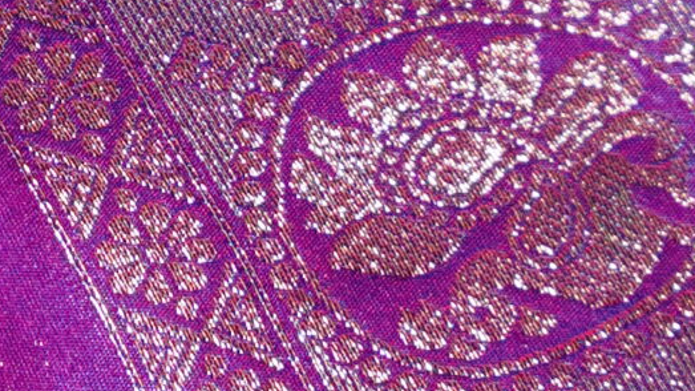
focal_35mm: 538
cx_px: -325
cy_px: -731
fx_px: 9913
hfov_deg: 4.0
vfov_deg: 2.2
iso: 640
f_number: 3.5
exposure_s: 1/200
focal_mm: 70
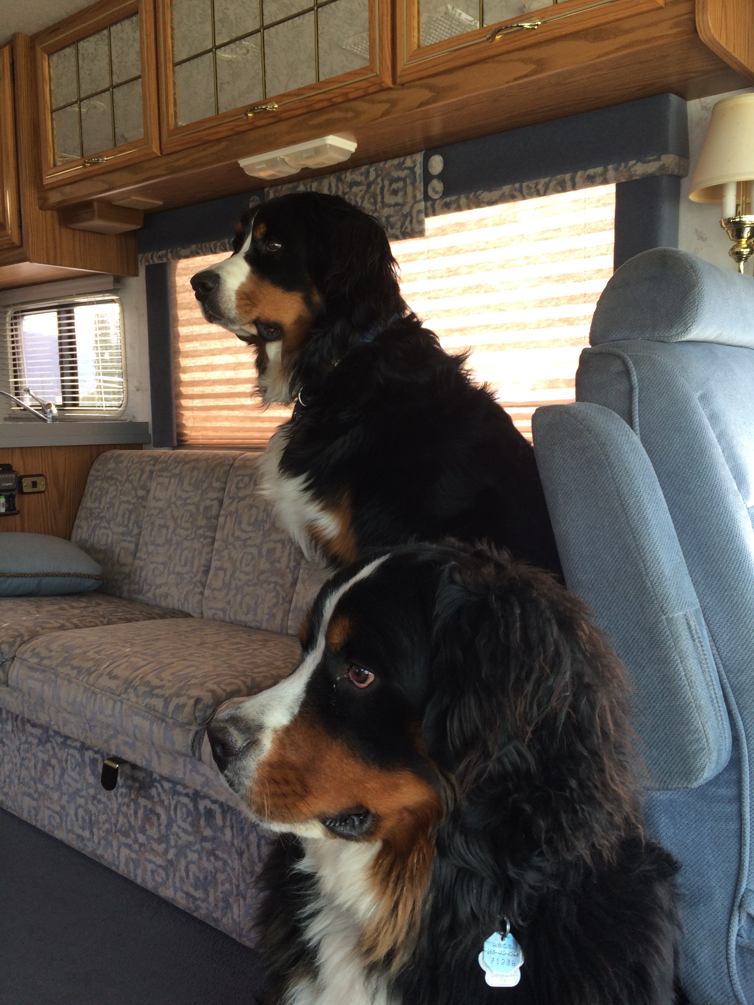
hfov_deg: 48.2
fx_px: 842
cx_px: 377
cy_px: 502
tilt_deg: -5.7
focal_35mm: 29
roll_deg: -0.5
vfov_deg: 61.7
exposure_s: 1/60
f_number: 2.2
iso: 40
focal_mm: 4.15
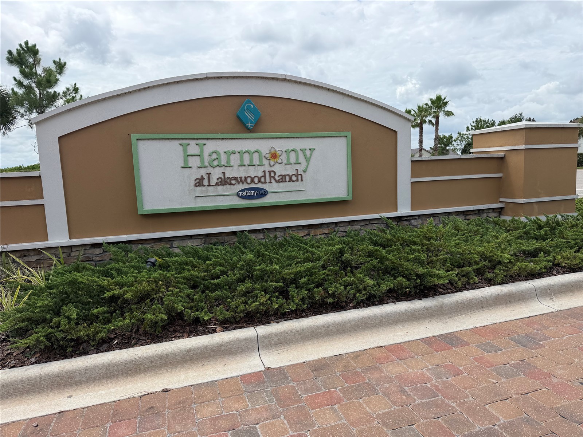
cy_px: 218
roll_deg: +1.7
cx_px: 292
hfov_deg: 71.6
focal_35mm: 24
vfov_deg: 56.8
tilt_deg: -6.9
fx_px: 404
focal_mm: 6.76
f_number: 1.78
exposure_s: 1/5714
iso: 80
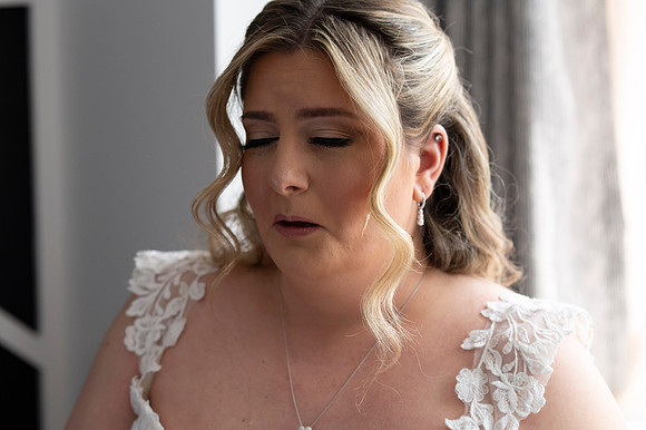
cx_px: 323
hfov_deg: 23.9
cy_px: 215
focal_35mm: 85
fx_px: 1524
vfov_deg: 16.1
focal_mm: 85
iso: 1600
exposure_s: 1/800
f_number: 4
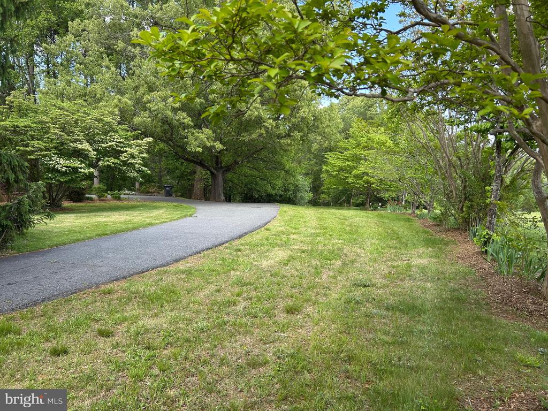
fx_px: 412
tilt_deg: -3.6
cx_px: 274
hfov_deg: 67.3
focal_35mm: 26
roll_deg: +0.2
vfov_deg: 53.1
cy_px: 206
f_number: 1.5
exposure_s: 1/377
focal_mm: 5.7
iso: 50
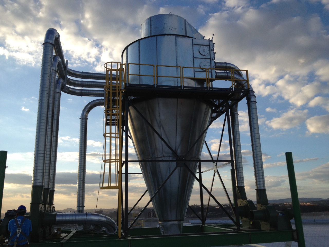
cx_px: 164
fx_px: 333
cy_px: 124
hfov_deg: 52.6
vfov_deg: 40.7
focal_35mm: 35
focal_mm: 4.28
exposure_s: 1/1082
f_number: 2.4
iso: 64
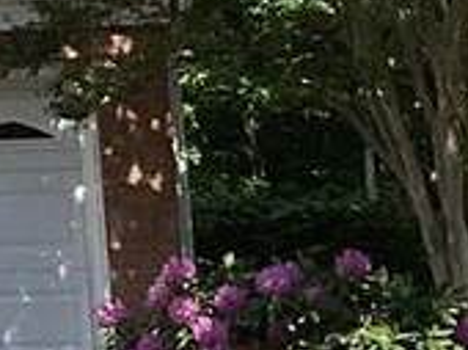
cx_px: -1129
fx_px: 3159
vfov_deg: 6.3
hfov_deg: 7.2
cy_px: -88
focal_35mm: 234
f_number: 2.4
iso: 25
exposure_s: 1/1733
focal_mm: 3.3
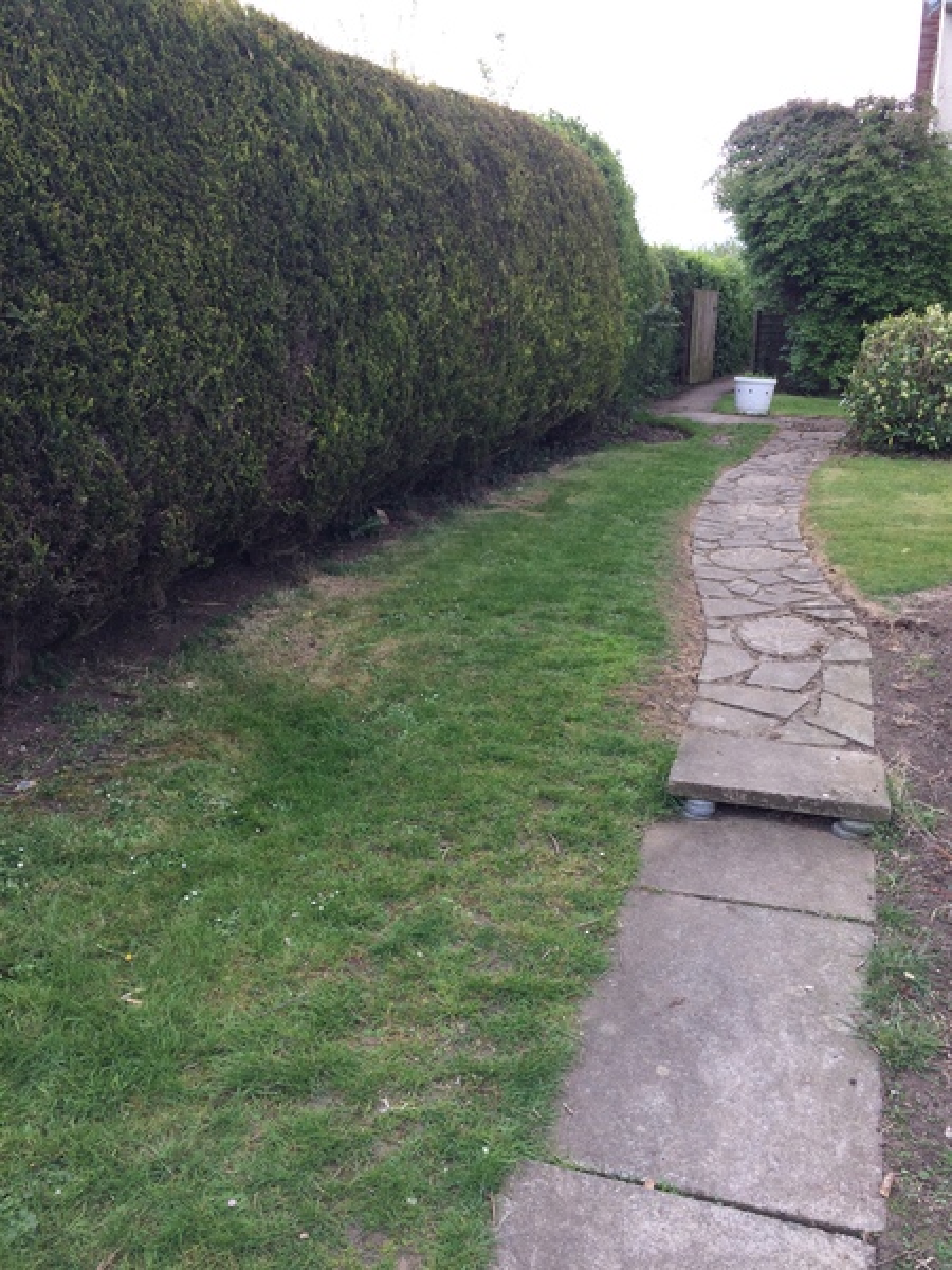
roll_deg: -0.4
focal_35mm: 29
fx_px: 1063
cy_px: 635
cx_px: 476
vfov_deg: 61.7
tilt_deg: -12.6
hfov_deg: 48.2
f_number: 2.2
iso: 32
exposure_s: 1/370
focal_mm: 4.15
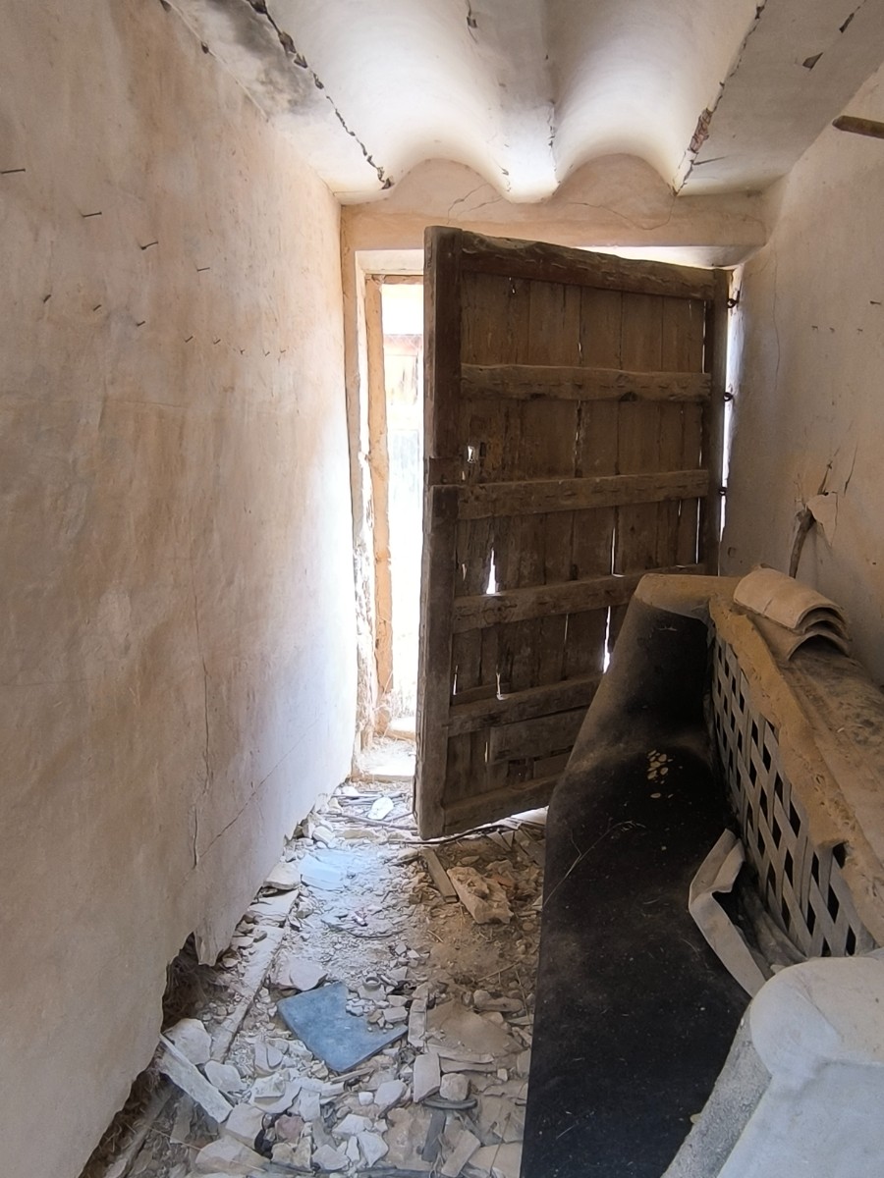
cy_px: 589
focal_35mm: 23
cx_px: 442
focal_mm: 1.65
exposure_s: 1/50
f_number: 2.2
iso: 100
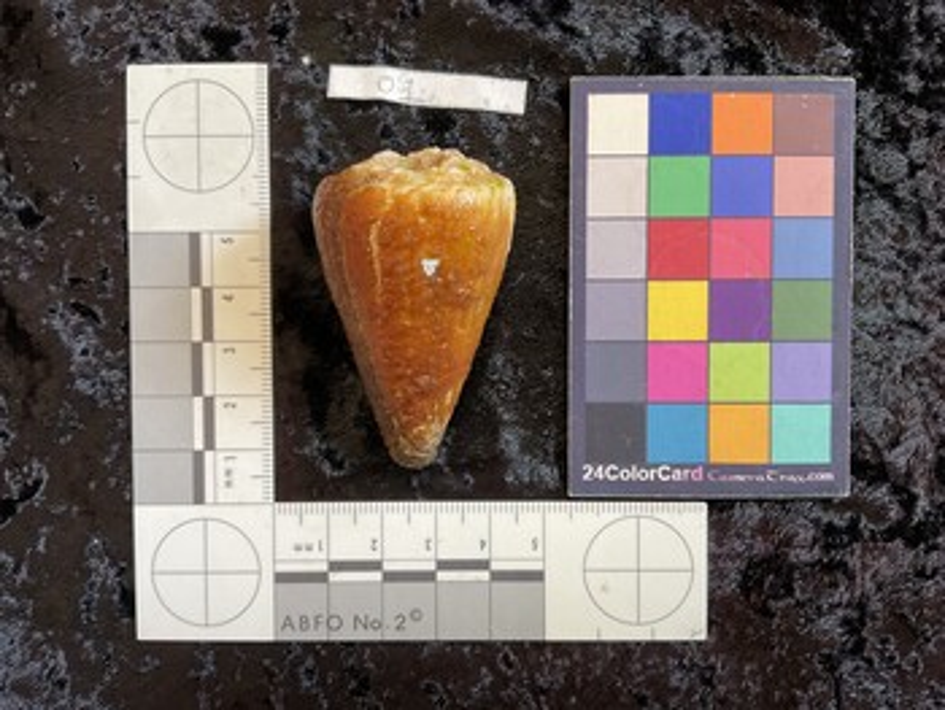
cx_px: 472
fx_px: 792
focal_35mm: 29
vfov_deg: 48.3
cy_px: 355
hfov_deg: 61.6
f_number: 1.8
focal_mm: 3
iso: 50
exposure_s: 1/60
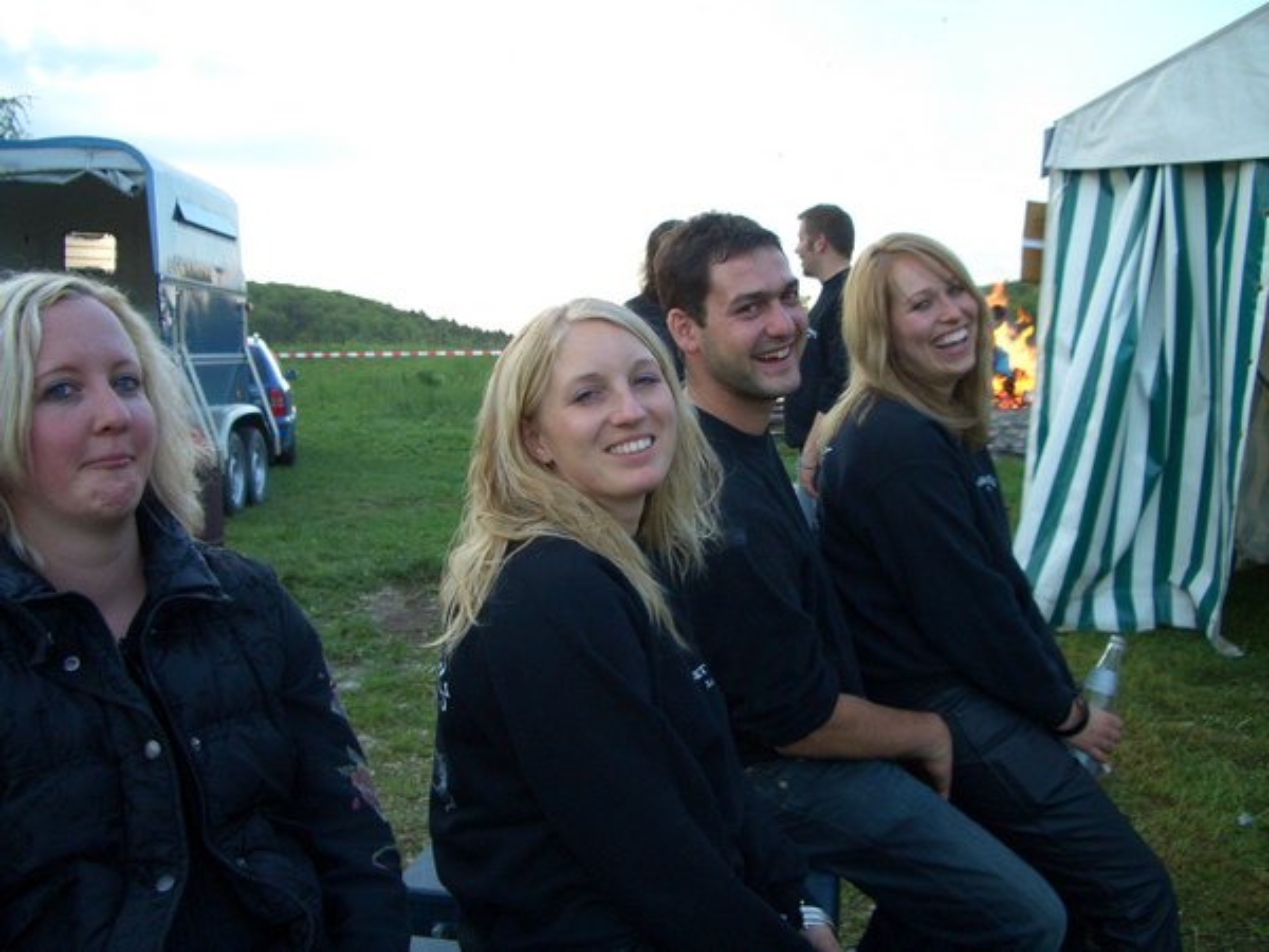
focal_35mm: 35
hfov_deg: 52.6
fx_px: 1283
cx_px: 634
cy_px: 476
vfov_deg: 40.7
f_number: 2.6
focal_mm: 5.8
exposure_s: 1/100
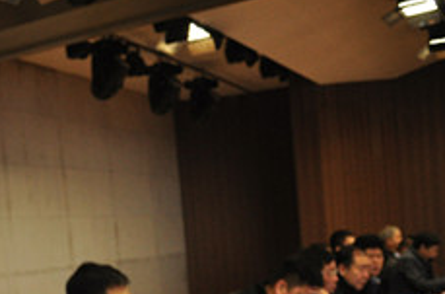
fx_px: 727
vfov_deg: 22.0
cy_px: 295
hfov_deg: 31.8
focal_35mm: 59
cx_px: 14
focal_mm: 18
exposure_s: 1/60
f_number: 4
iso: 800
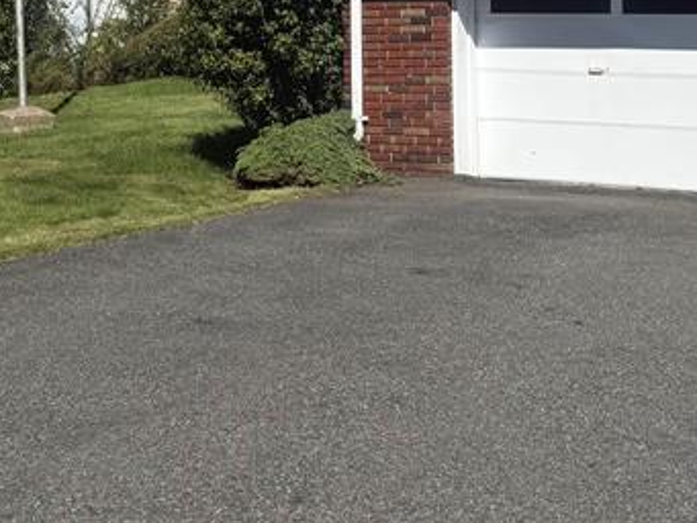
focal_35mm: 72
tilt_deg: -4.0
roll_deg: +1.3
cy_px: 51
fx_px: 1450
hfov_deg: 27.0
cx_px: 356
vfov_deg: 20.1
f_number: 1.78
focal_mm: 6.76
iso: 80
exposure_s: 1/6173
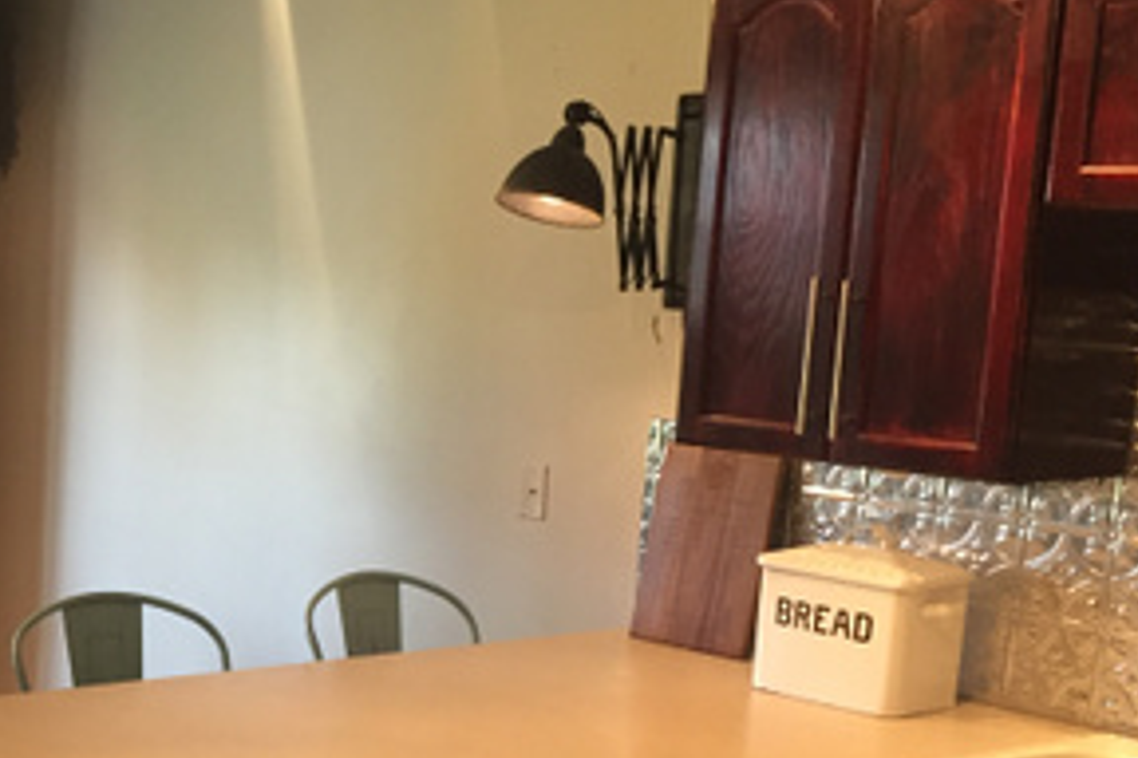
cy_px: 612
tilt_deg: -11.2
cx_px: 47
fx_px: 2118
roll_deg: -3.3
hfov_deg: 28.5
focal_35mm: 67
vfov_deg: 20.1
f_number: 2.2
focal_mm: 4.15
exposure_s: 1/30
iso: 125
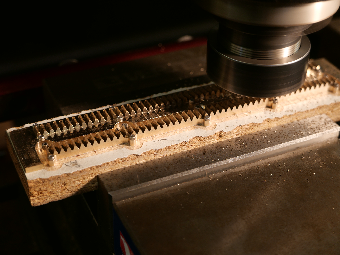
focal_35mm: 70
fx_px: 688
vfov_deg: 21.0
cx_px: 170
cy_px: 128
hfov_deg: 27.8
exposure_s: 1/125
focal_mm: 31.5
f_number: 3.2
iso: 200
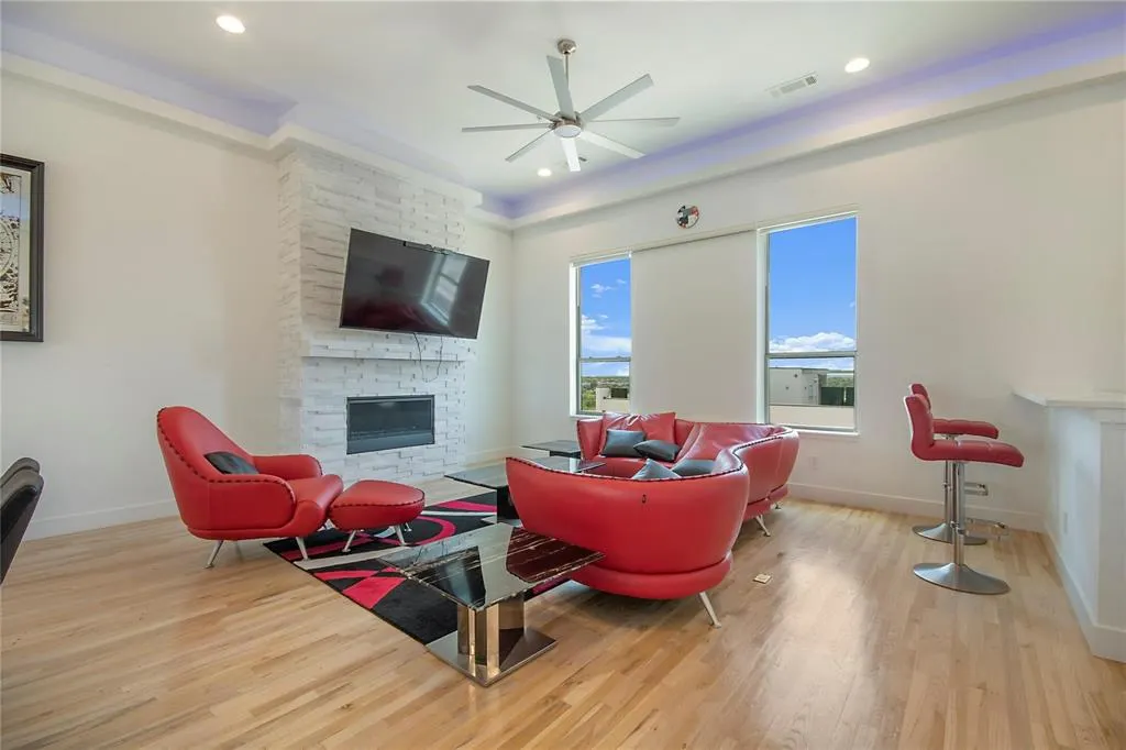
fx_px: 469
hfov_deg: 100.4
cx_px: 563
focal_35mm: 15
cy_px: 375
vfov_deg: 77.3
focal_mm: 10
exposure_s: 1/50
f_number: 11
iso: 100
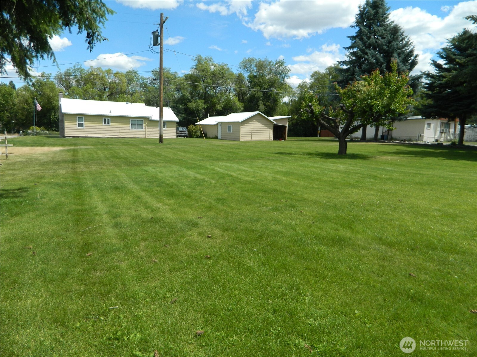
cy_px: 178
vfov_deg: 54.9
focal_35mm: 25
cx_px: 238
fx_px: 344
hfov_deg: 69.4
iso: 80
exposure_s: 1/160
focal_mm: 4.5
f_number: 8.7
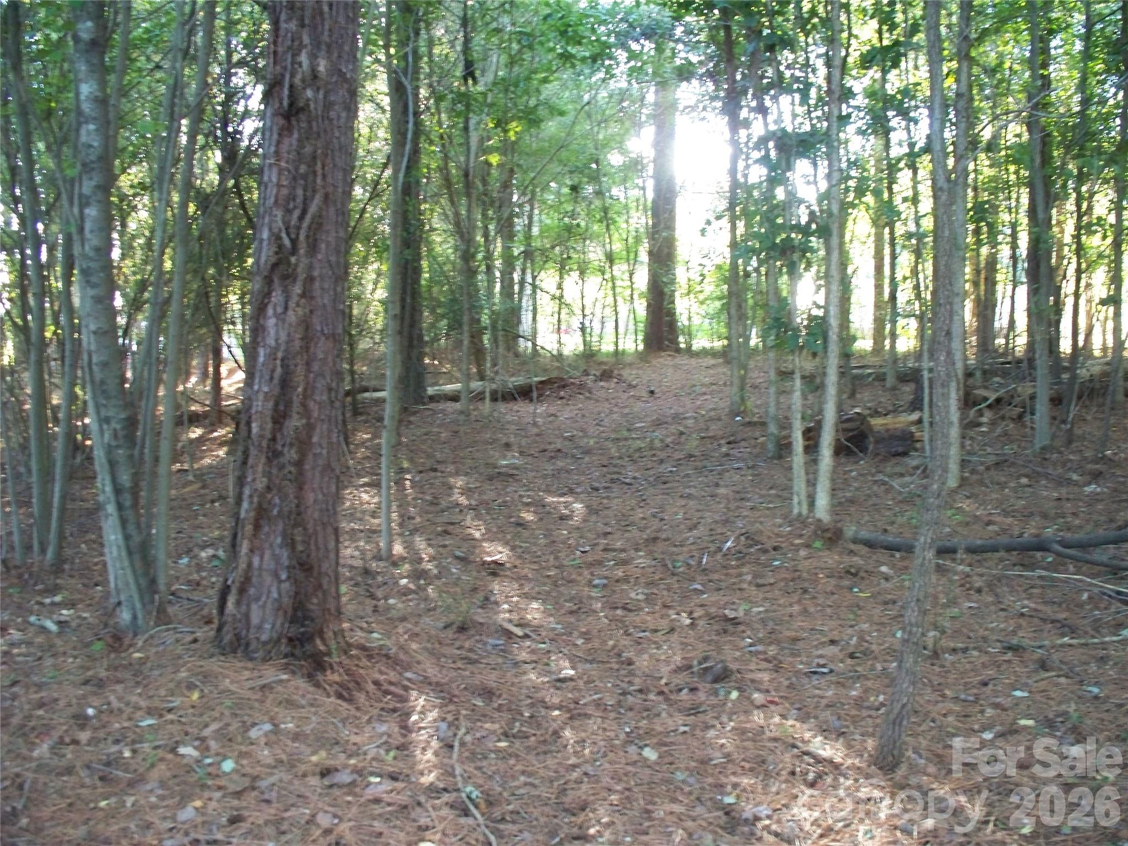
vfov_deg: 39.7
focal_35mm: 36
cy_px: 423
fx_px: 1173
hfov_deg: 51.4
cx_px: 564
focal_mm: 7.54
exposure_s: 1/40
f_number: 2.8
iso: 400
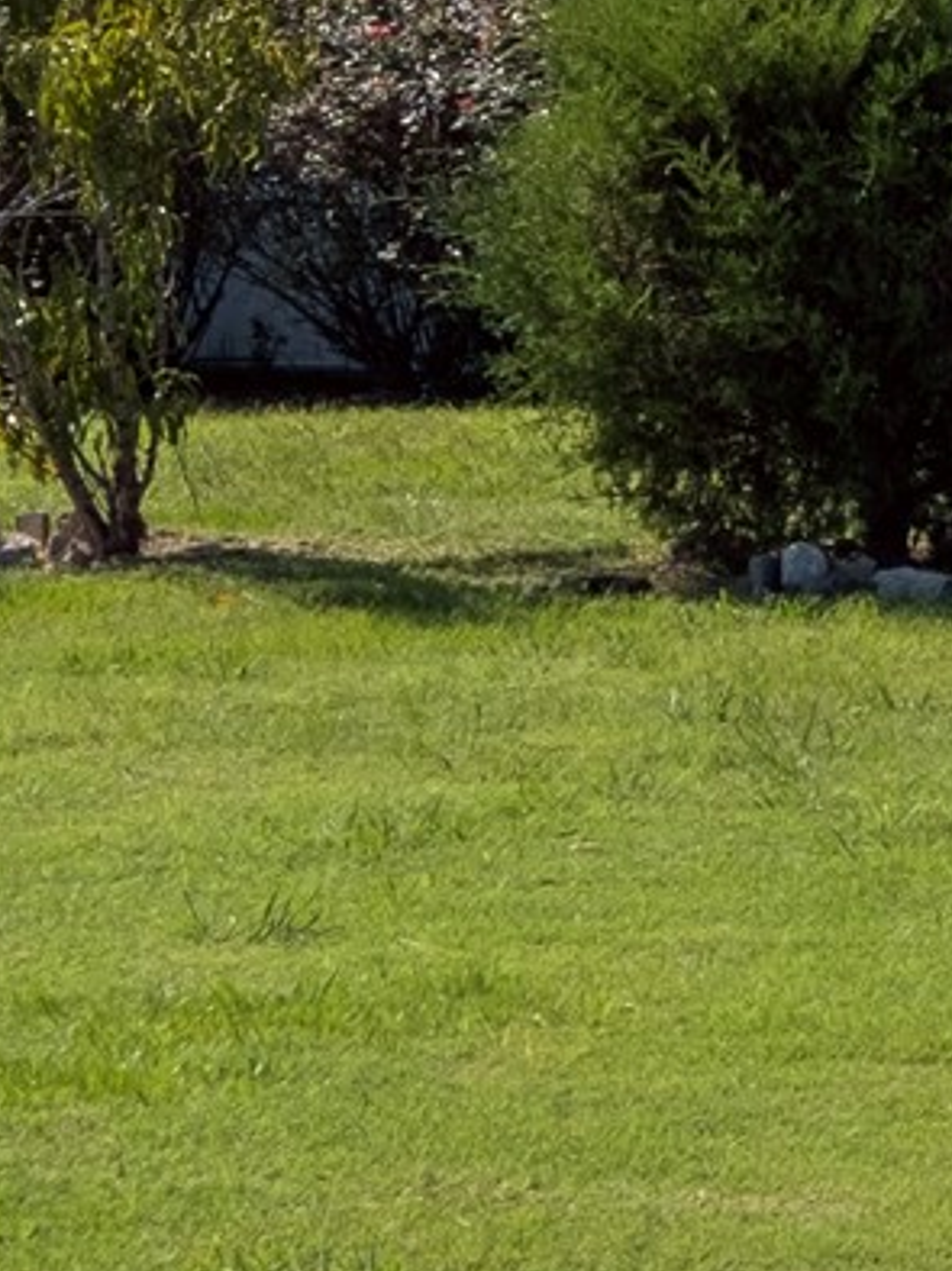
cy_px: 319
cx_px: 2017
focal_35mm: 191
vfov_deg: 10.3
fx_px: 7011
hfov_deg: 7.4
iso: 200
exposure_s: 1/500
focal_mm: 24
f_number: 8
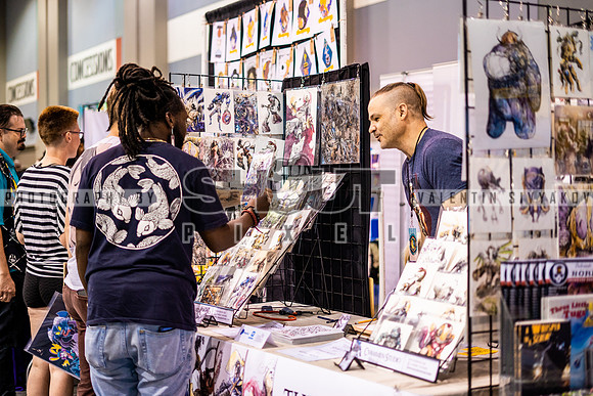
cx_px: 296
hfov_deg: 39.1
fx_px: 836
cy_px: 198
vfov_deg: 26.6
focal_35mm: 51
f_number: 1.8
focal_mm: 50
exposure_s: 1/250
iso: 1000
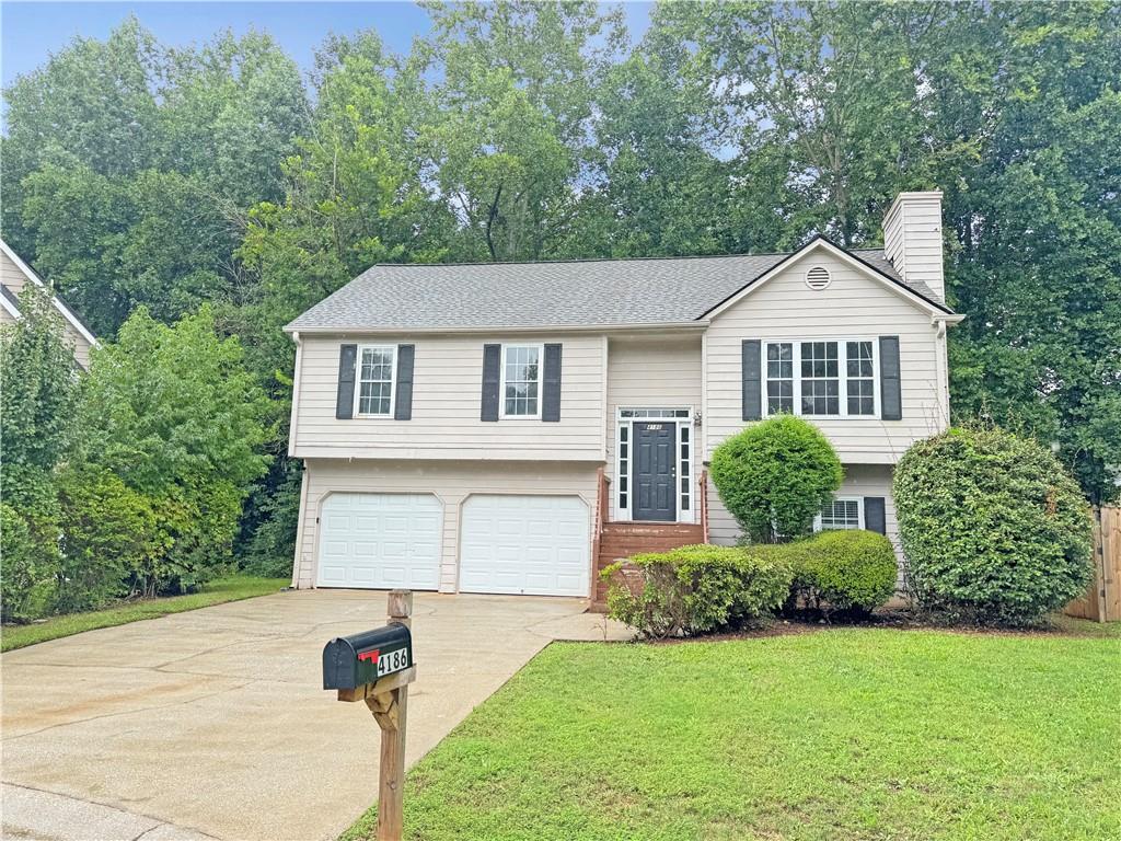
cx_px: 560
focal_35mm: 24
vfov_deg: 56.8
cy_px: 420
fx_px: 777
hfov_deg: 71.6
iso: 80
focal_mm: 6.76
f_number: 1.78
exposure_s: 1/414
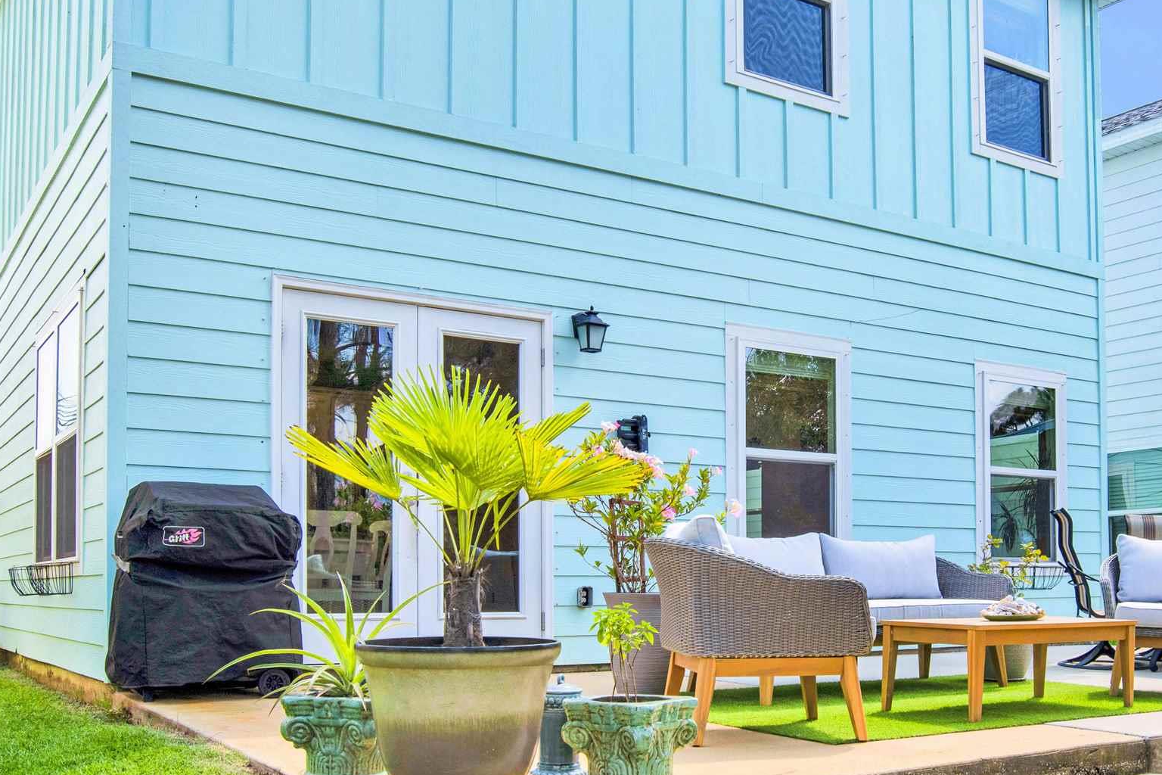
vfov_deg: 36.9
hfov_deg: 52.5
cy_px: 392
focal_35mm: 36
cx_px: 734
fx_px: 1162
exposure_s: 1/160
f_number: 11
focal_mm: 18
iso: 200
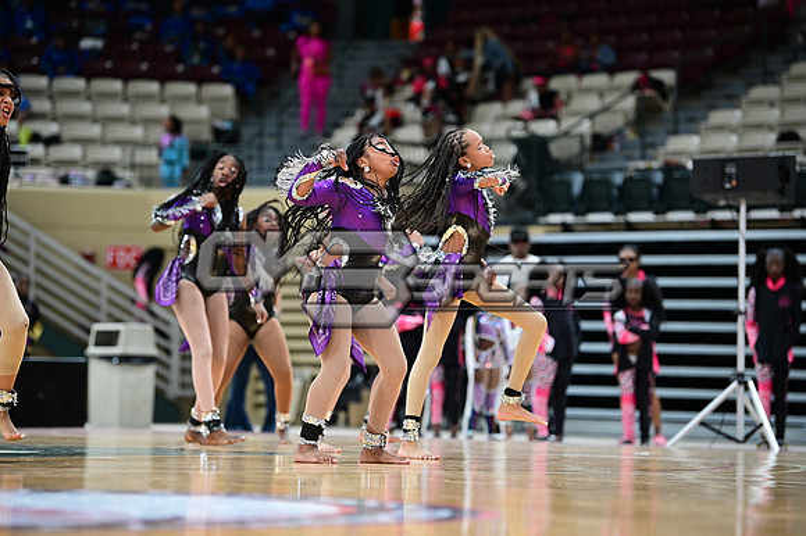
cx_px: 403
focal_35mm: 145
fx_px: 3244
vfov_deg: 9.5
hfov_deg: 14.2
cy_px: 268
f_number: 3.2
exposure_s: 1/1000
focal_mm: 145
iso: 6400
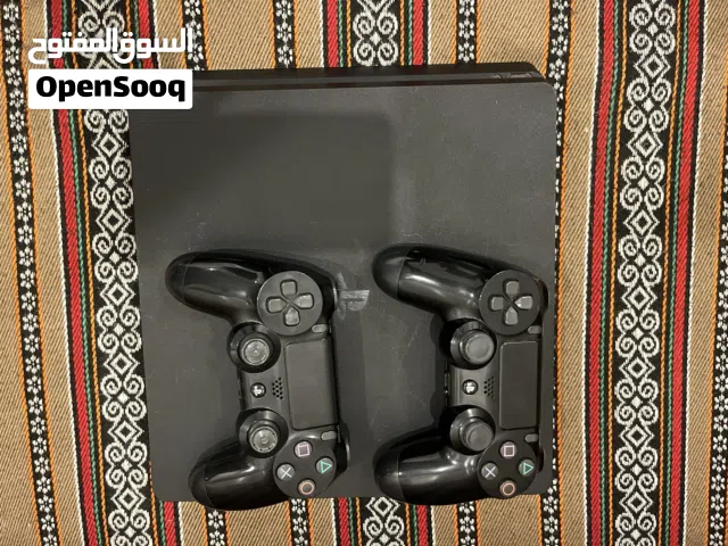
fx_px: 547
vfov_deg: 53.1
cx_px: 364
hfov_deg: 67.3
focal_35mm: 26
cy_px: 273
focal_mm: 5.1
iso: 640
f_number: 1.6
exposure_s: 1/33
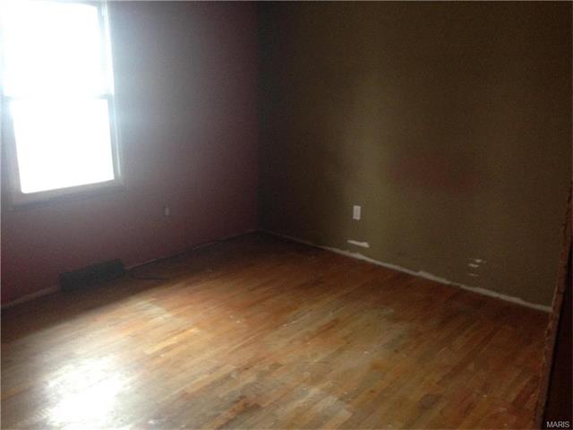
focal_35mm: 33
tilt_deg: -17.4
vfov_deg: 42.9
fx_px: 546
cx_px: 286
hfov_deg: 55.4
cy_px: 215
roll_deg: -2.4
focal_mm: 4.12
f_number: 2.4
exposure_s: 1/17
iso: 320
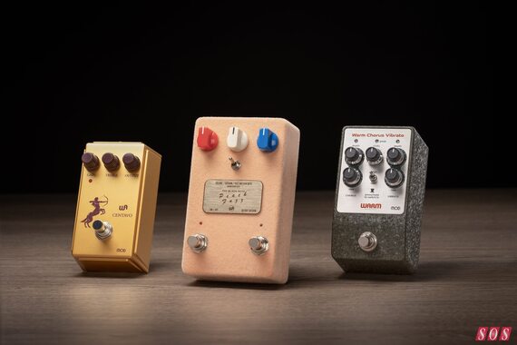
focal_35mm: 99
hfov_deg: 20.6
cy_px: 172
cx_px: 258
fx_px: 1422
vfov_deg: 13.8
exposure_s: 1/6
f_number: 11
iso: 200
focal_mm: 99
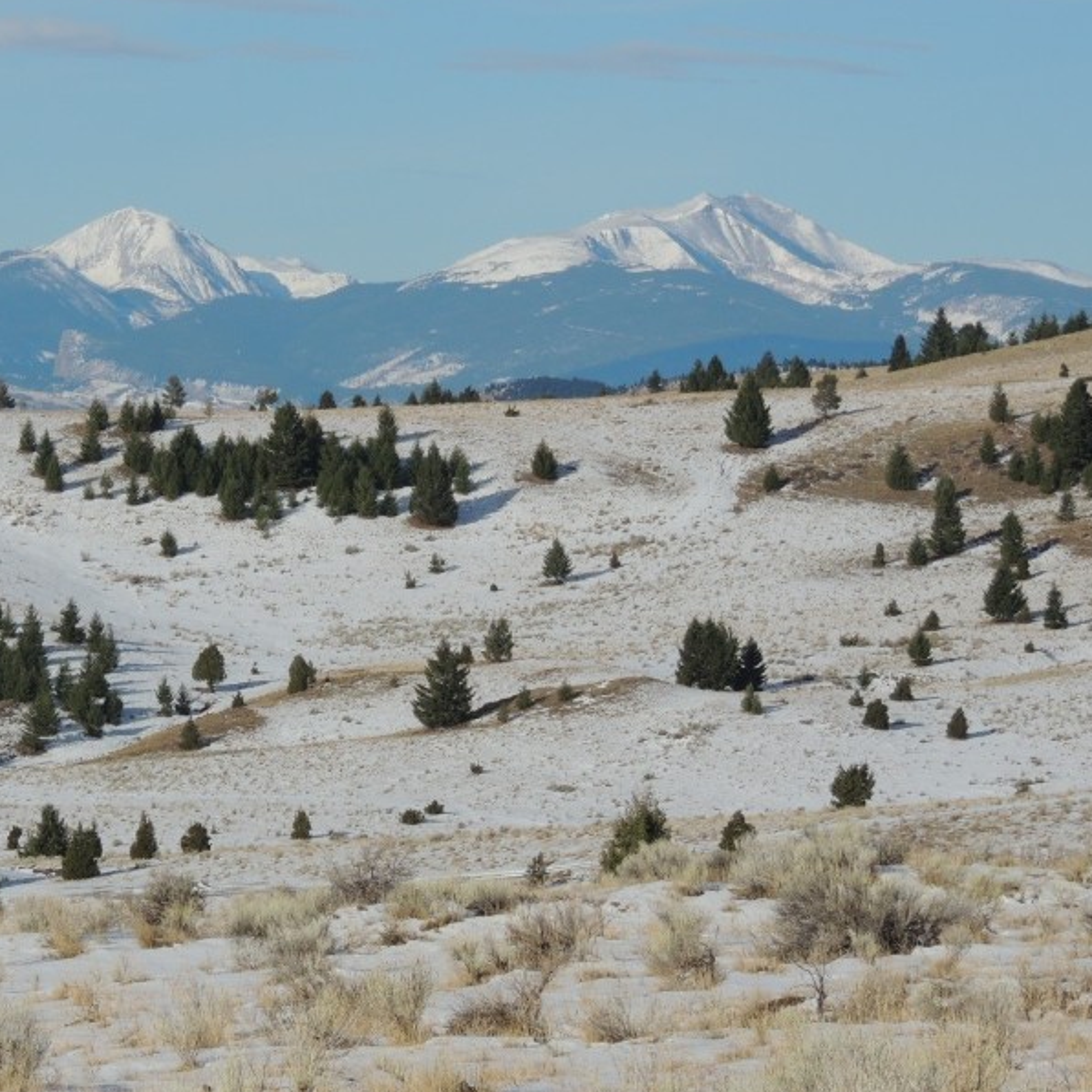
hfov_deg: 7.4
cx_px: 190
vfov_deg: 7.4
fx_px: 8387
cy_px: 618
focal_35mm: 235
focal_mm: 27.6
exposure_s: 1/1250
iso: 100
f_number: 4.4
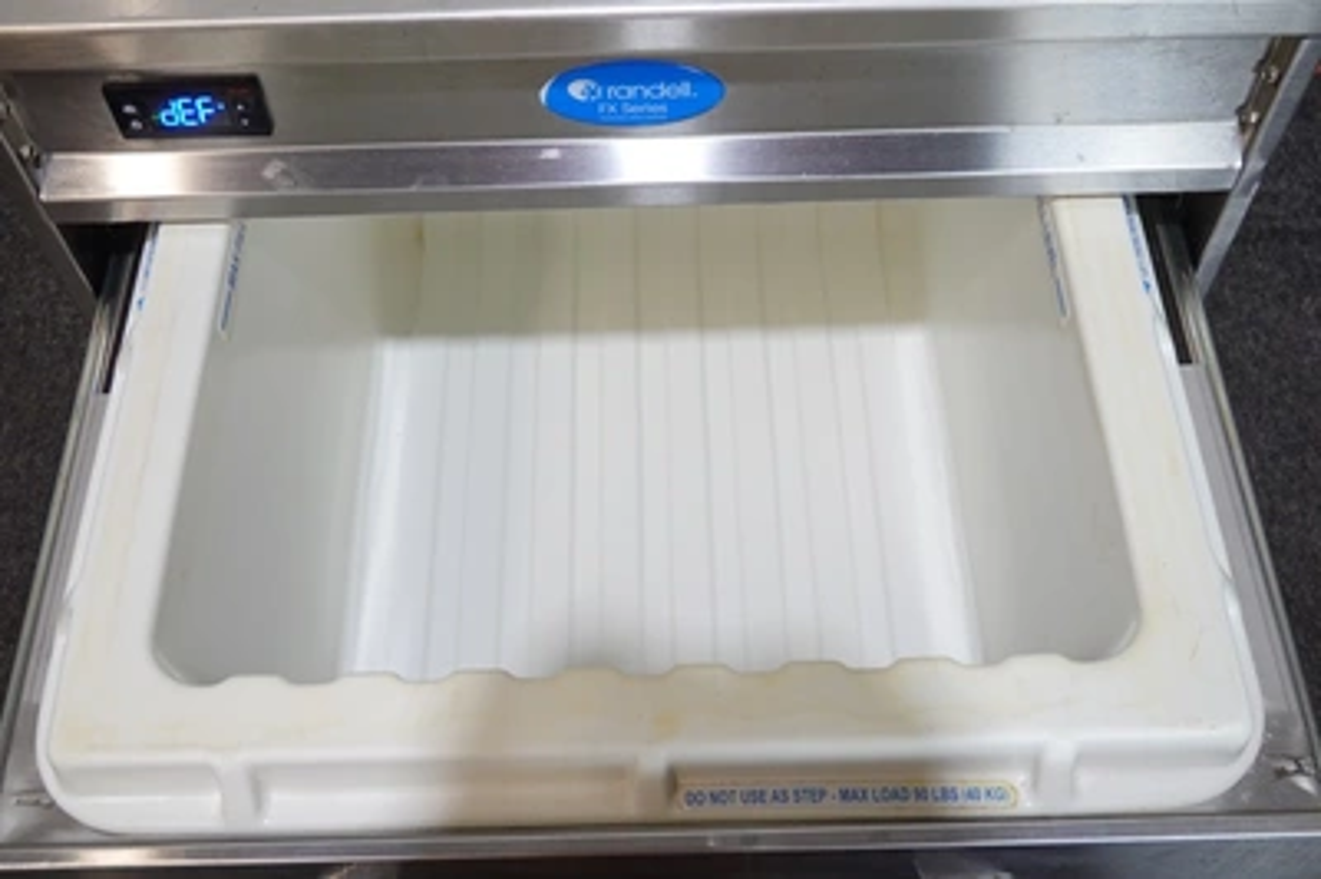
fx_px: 1467
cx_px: 660
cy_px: 440
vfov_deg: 33.3
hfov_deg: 48.5
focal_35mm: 40
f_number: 3.5
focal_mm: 14.69
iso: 500
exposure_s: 1/40
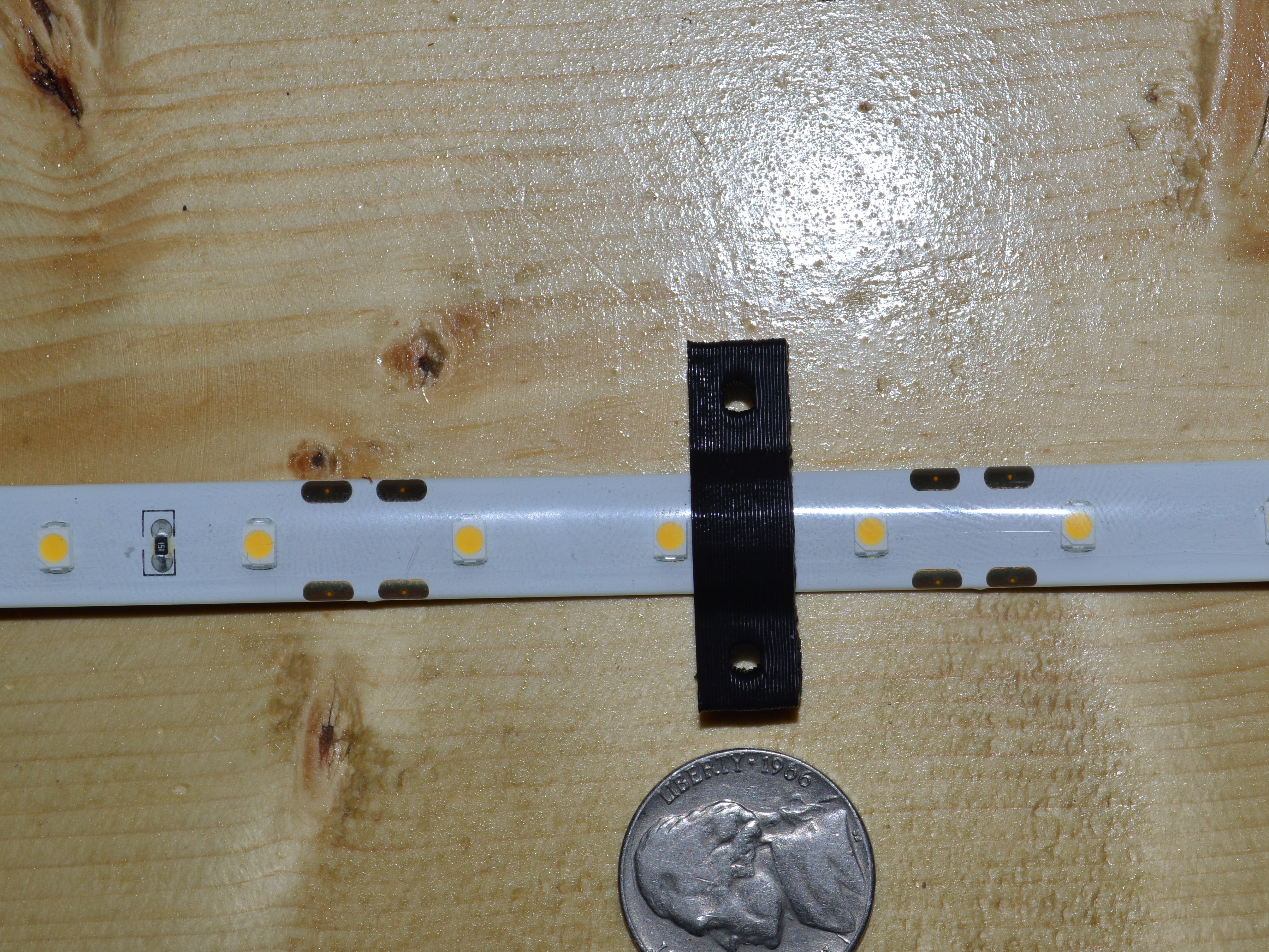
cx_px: 804
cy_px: 467
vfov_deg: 21.3
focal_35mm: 69
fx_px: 2529
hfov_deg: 28.1
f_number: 8
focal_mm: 32
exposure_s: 1/60
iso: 100
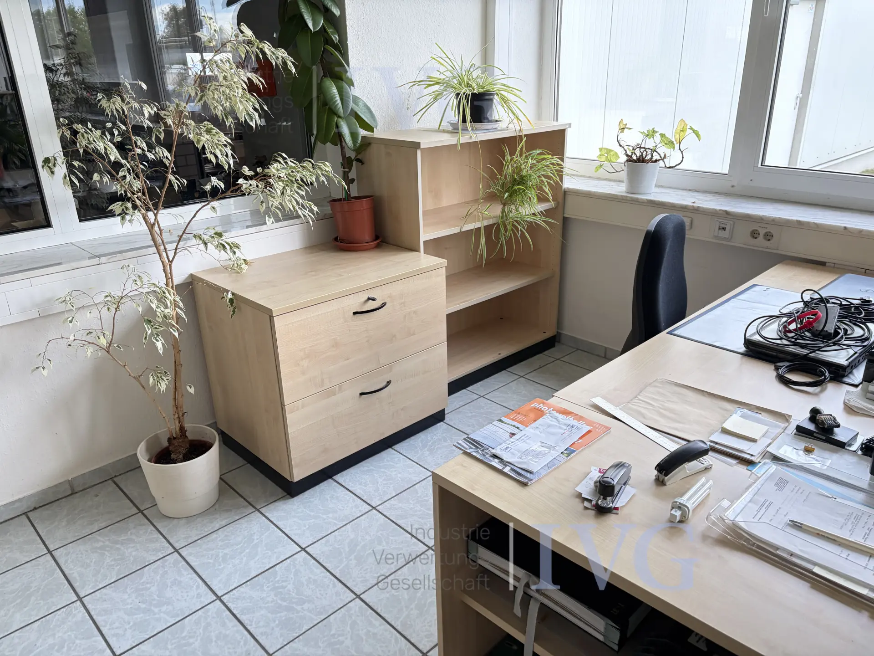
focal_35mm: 26
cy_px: 328
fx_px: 656
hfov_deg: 67.3
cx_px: 437
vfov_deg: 53.1
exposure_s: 1/122
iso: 100
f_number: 1.6
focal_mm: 5.96
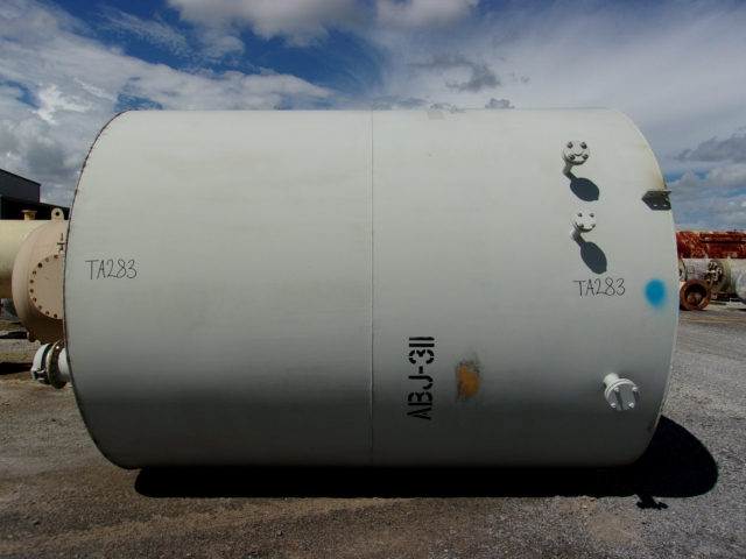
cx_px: 373
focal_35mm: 27
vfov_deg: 51.4
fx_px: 582
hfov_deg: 65.3
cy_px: 280
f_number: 10.4
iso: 80
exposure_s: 1/350
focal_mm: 4.9
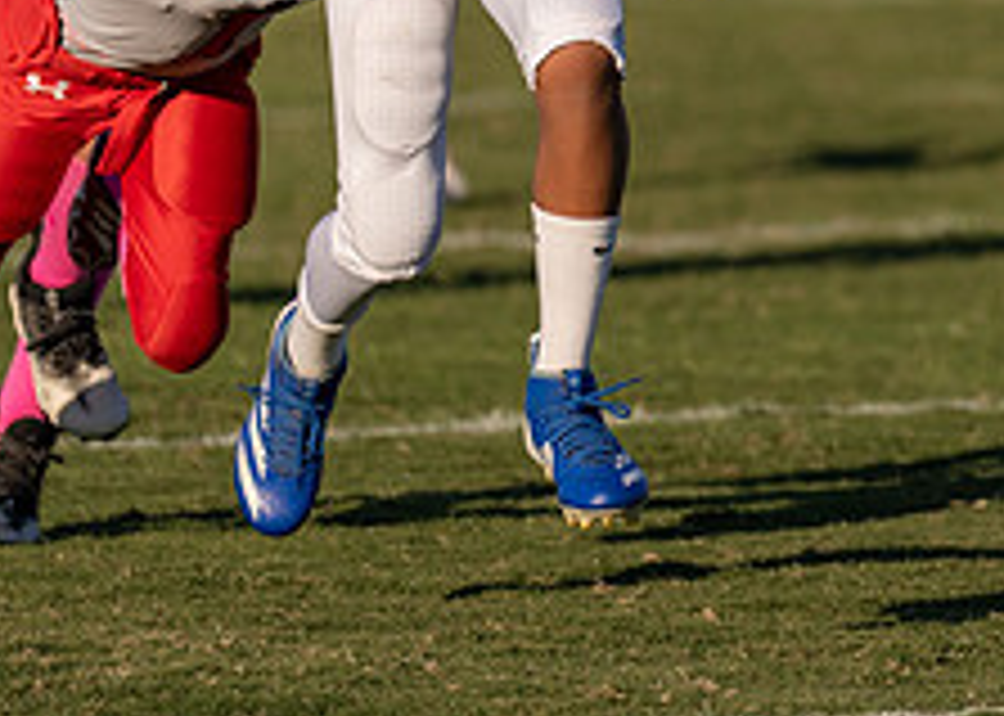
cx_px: 636
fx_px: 22826
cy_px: 2
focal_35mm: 801
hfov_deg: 2.5
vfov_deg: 1.8
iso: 100
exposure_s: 1/2500
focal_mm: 200
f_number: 2.8
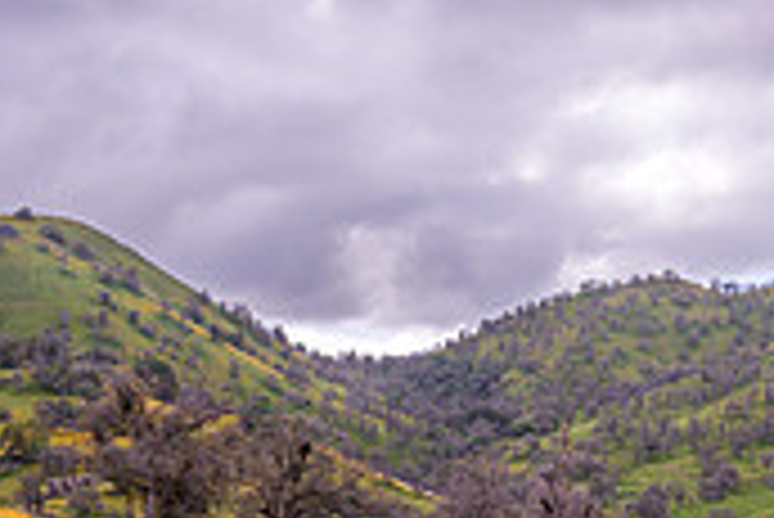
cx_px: 706
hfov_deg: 24.3
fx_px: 1743
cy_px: 552
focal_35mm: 81
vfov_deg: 16.4
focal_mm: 24
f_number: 11
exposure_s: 1/25
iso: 80
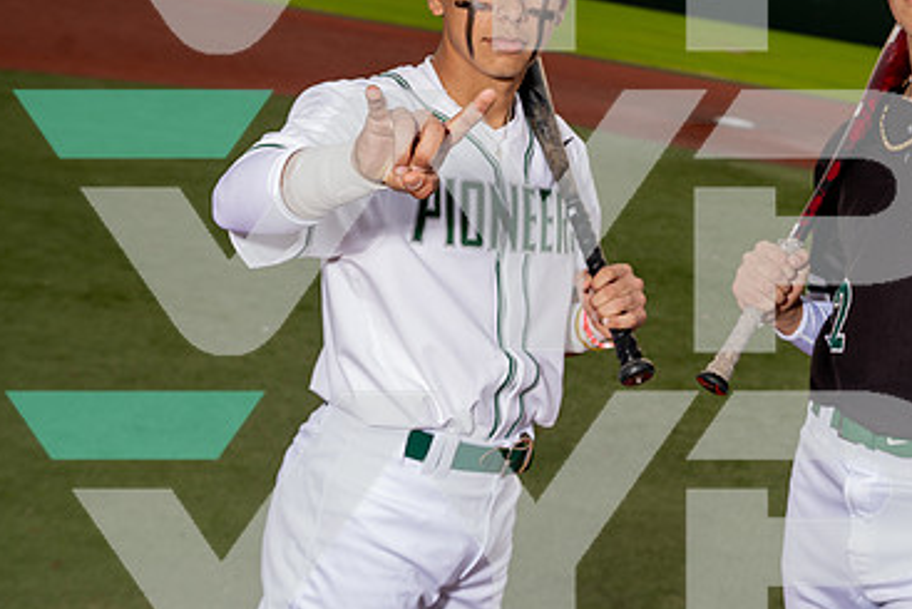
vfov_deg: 20.0
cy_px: 222
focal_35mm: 68
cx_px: 646
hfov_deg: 29.3
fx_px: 1723
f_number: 5.6
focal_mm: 43
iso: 250
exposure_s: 1/250
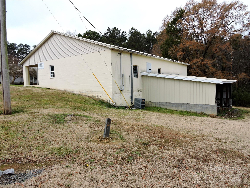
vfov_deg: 56.8
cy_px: 94
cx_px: 125
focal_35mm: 24
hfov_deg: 71.6
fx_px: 173
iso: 100
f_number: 3.3
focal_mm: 4.3
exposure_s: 1/800
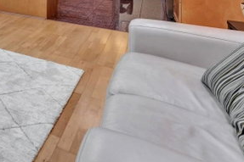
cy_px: -52
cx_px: -43
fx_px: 264
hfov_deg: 38.1
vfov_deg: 27.9
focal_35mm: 39
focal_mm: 14
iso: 400
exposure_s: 1/40
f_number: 8
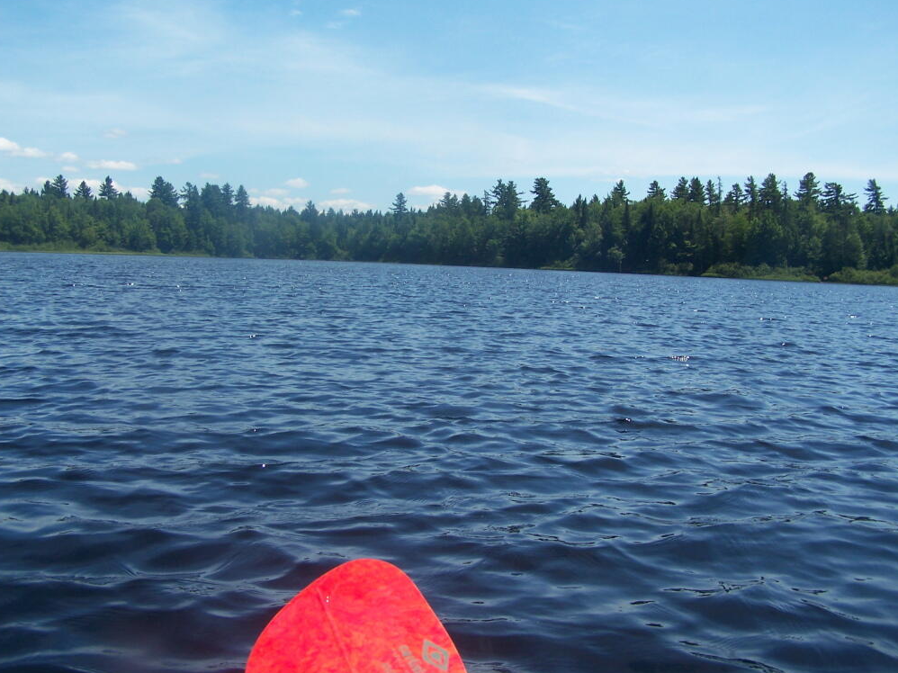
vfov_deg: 36.8
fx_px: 1011
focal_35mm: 39
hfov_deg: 47.9
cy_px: 339
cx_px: 449
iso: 80
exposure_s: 1/1000
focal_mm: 6.3
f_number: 4
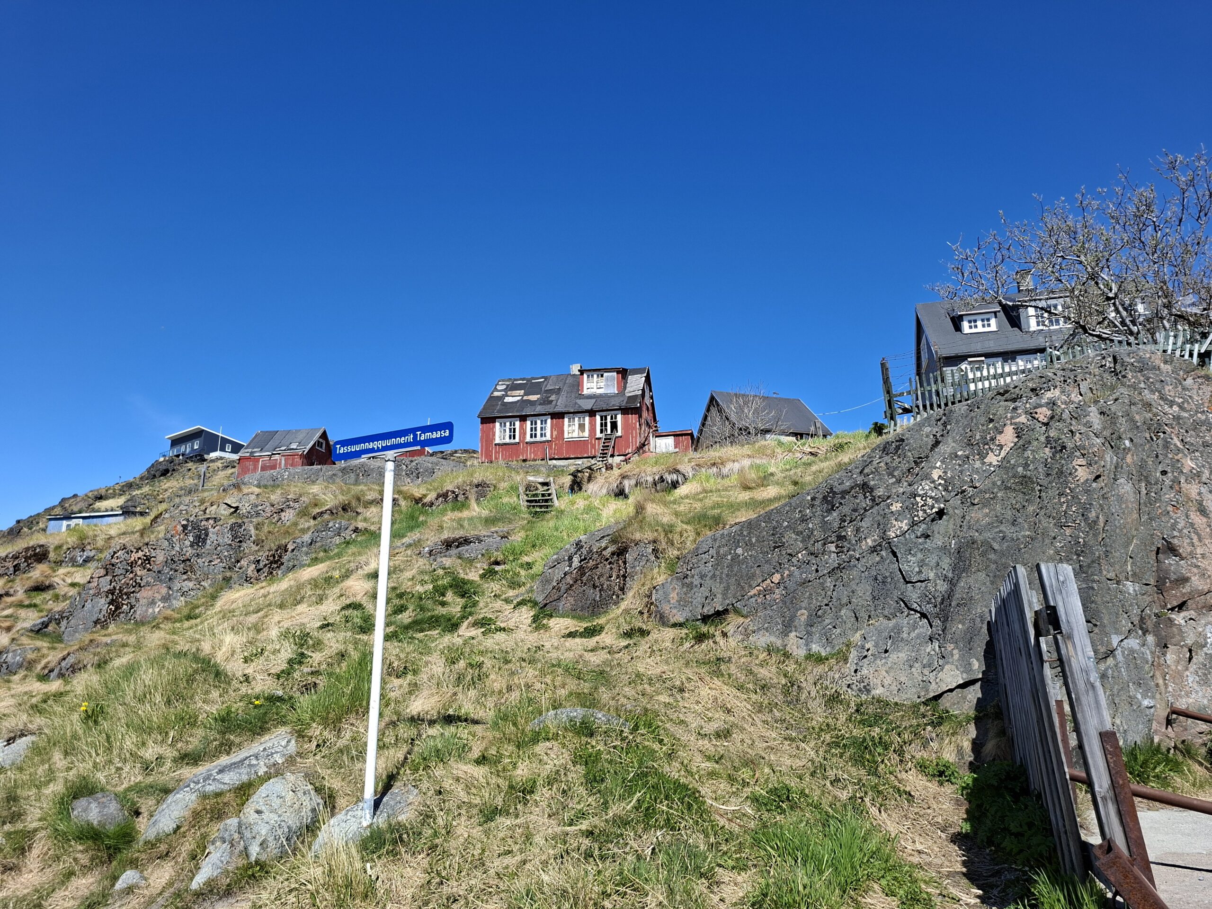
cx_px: 606
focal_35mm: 23
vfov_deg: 58.9
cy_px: 454
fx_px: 805
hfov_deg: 73.9
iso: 50
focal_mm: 5.54
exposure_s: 1/1328
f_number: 1.8
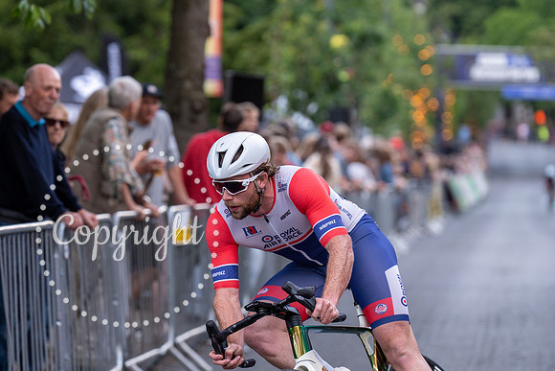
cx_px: 277
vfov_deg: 7.6
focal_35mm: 182
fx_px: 2802
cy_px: 171
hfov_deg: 11.3
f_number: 3.5
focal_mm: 159
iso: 1600
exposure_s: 1/800
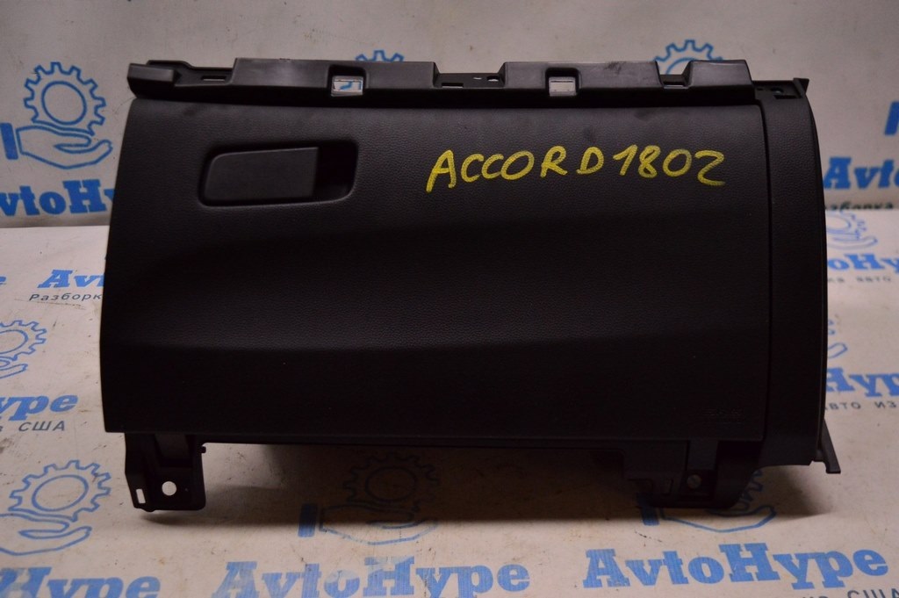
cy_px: 299
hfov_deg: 49.6
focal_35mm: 39
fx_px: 973
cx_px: 450
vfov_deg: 34.2
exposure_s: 1/400
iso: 1600
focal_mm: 26
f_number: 4
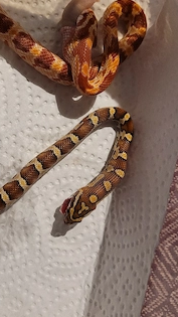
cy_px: 137
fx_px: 302
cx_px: 39
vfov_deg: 55.1
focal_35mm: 36
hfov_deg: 32.0
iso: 400
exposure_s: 1/50
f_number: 1.8
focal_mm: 5.4
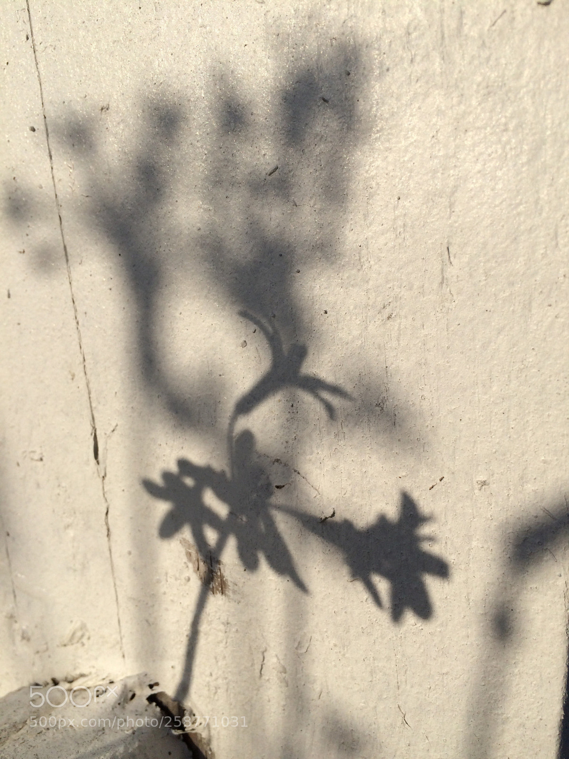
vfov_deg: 61.7
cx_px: 284
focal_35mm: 29
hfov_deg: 48.2
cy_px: 380
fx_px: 636
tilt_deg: -8.8
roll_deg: +2.1
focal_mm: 4.15
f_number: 2.2
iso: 40
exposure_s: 1/5882
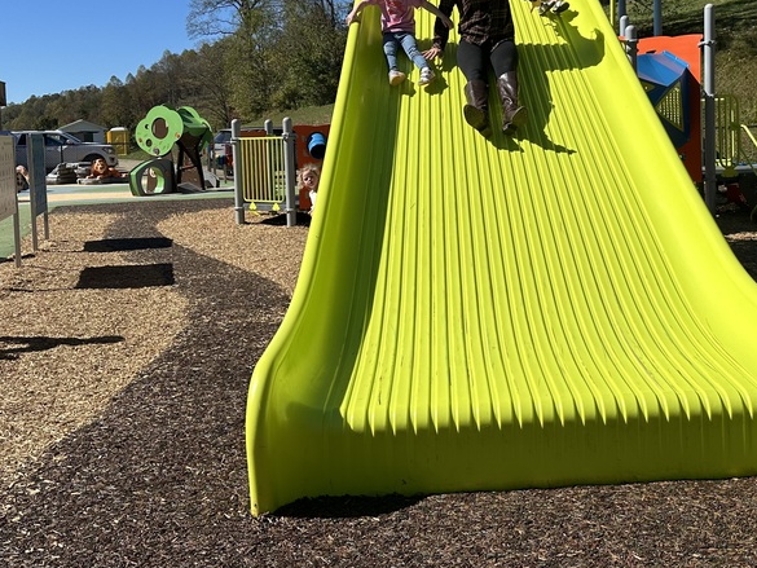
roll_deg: +1.5
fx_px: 919
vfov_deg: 33.9
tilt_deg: -2.9
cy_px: 168
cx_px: 466
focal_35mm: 42
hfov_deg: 44.5
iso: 80
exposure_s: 1/7042
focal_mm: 6.86
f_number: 1.78
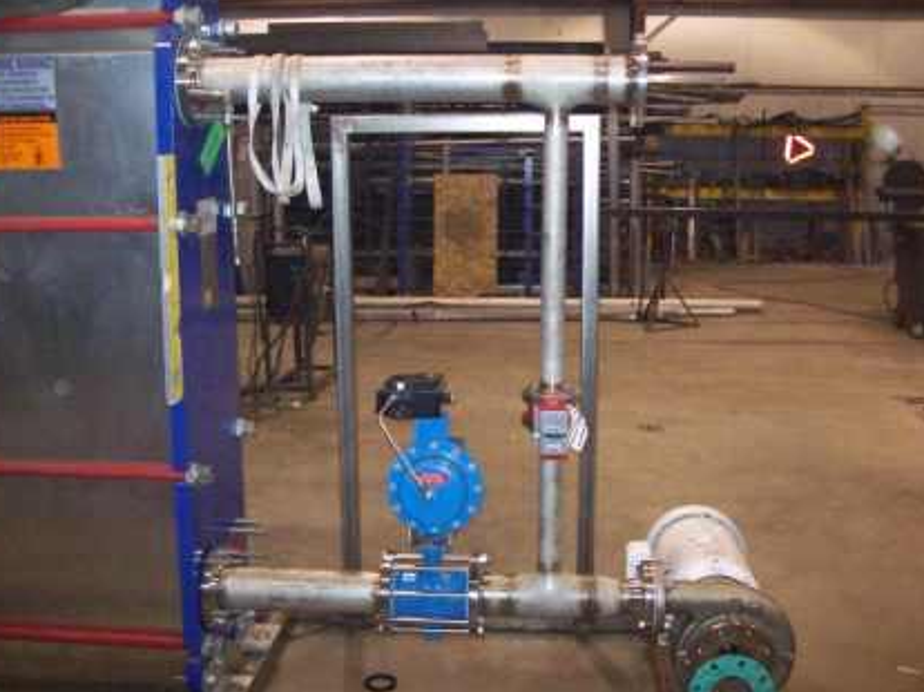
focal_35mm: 39
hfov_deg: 47.9
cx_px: 469
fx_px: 1040
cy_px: 321
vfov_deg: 36.8
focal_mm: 6
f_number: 2.7
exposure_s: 1/128
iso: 800
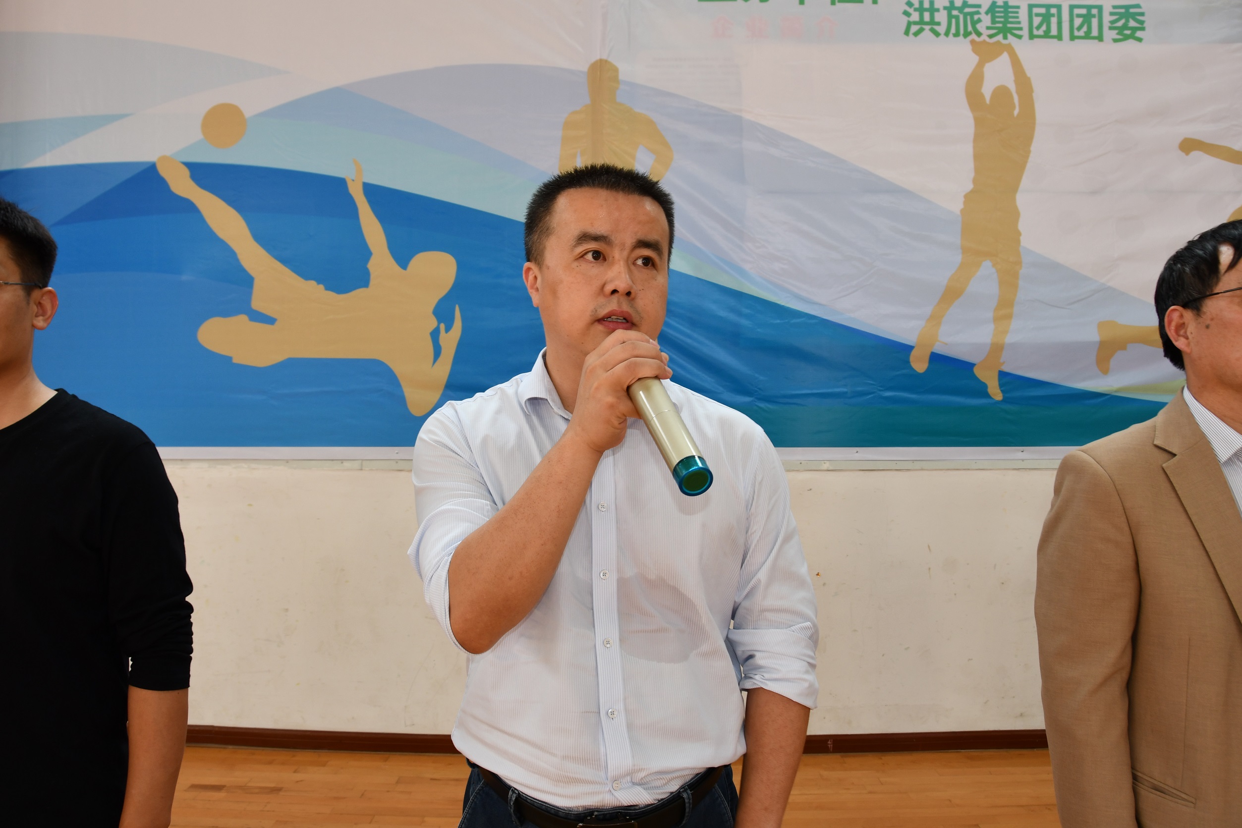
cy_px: 414
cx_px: 621
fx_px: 931
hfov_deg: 67.4
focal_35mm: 27
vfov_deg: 47.9
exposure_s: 1/30
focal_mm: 18
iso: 250
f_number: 7.1
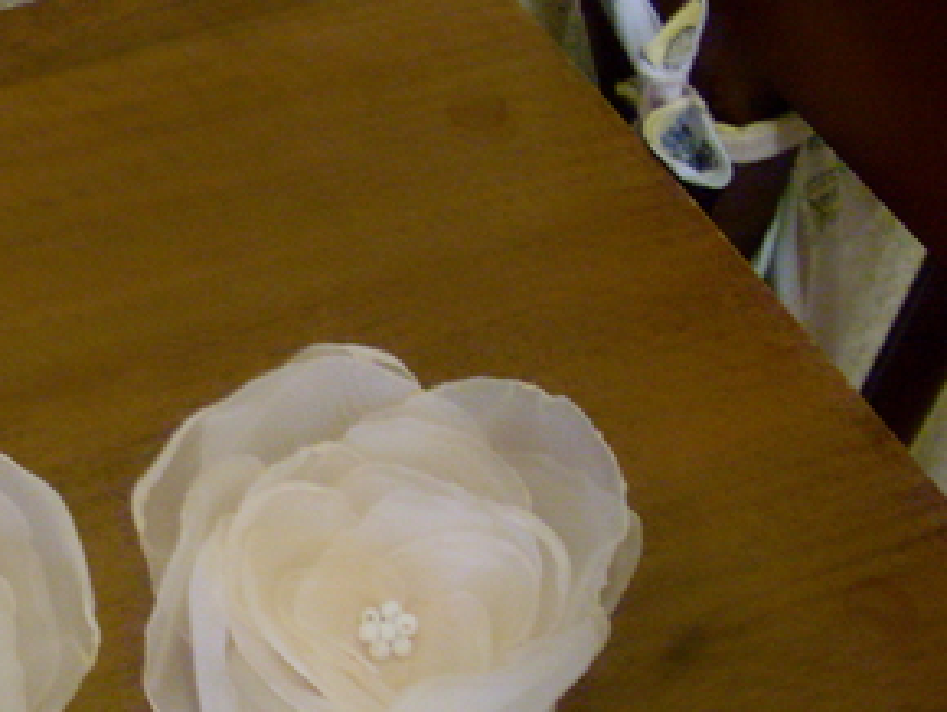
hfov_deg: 26.1
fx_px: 1971
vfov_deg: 20.2
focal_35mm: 72
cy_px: 593
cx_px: 88
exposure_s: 1/8
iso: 200
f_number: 3
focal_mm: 6.3
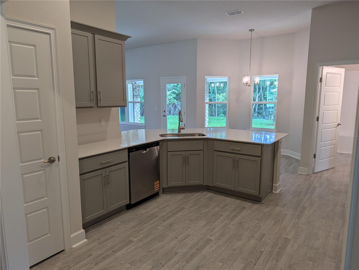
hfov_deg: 71.5
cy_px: 135
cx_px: 180
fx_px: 249
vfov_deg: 56.9
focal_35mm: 24
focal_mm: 6.9
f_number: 1.68
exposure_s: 1/256
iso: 19
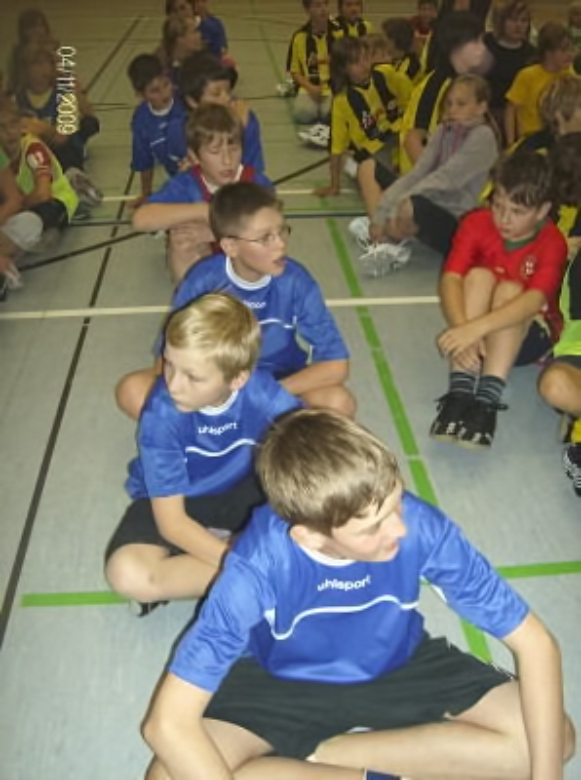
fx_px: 809
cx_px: 290
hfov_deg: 39.5
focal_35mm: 36
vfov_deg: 51.5
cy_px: 390
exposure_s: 1/60
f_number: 2.8
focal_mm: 6
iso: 200
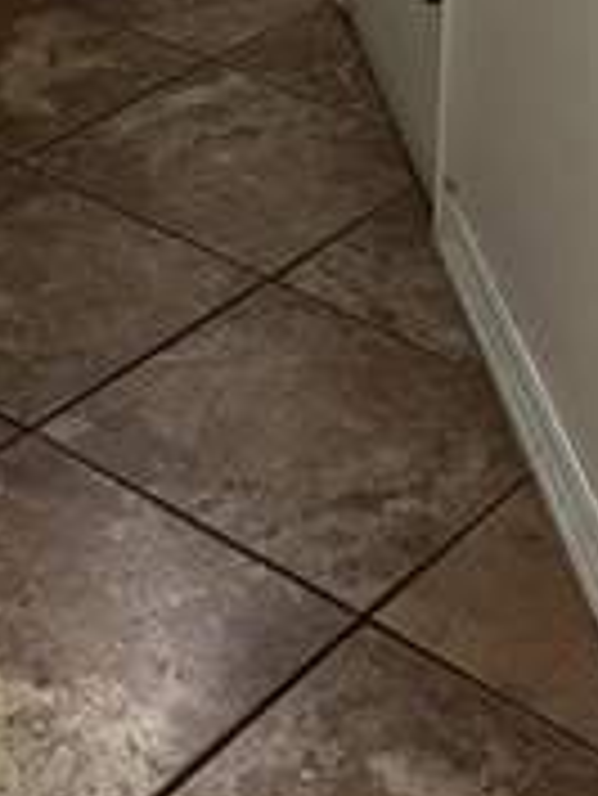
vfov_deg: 18.3
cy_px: -436
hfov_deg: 15.5
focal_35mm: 94
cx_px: 49
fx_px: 2163
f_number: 1.5
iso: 250
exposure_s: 1/60
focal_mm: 5.7
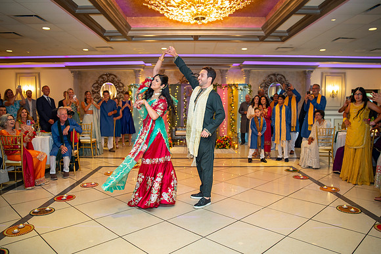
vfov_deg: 49.0
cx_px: 190
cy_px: 128
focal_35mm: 26
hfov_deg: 68.7
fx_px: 279
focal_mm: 24
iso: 1000
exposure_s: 1/100
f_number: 2.8
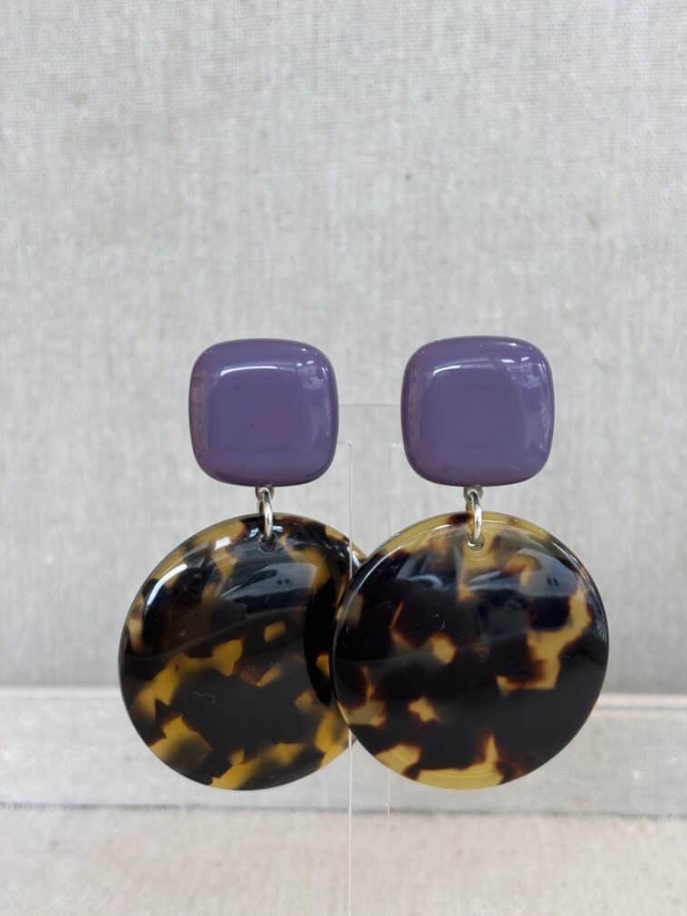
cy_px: 460
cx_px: 349
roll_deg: -0.3
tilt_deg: -10.6
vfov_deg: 36.2
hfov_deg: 27.5
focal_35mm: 53
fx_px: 1402
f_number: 1.6
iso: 40
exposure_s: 1/100
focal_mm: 5.96
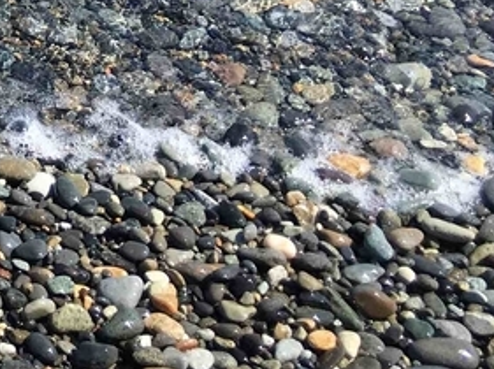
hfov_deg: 14.2
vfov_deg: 11.0
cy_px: -327
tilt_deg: -34.6
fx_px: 1767
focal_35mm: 124
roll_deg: -0.7
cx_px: -376
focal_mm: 4.15
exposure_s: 1/1166
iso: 25
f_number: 2.2
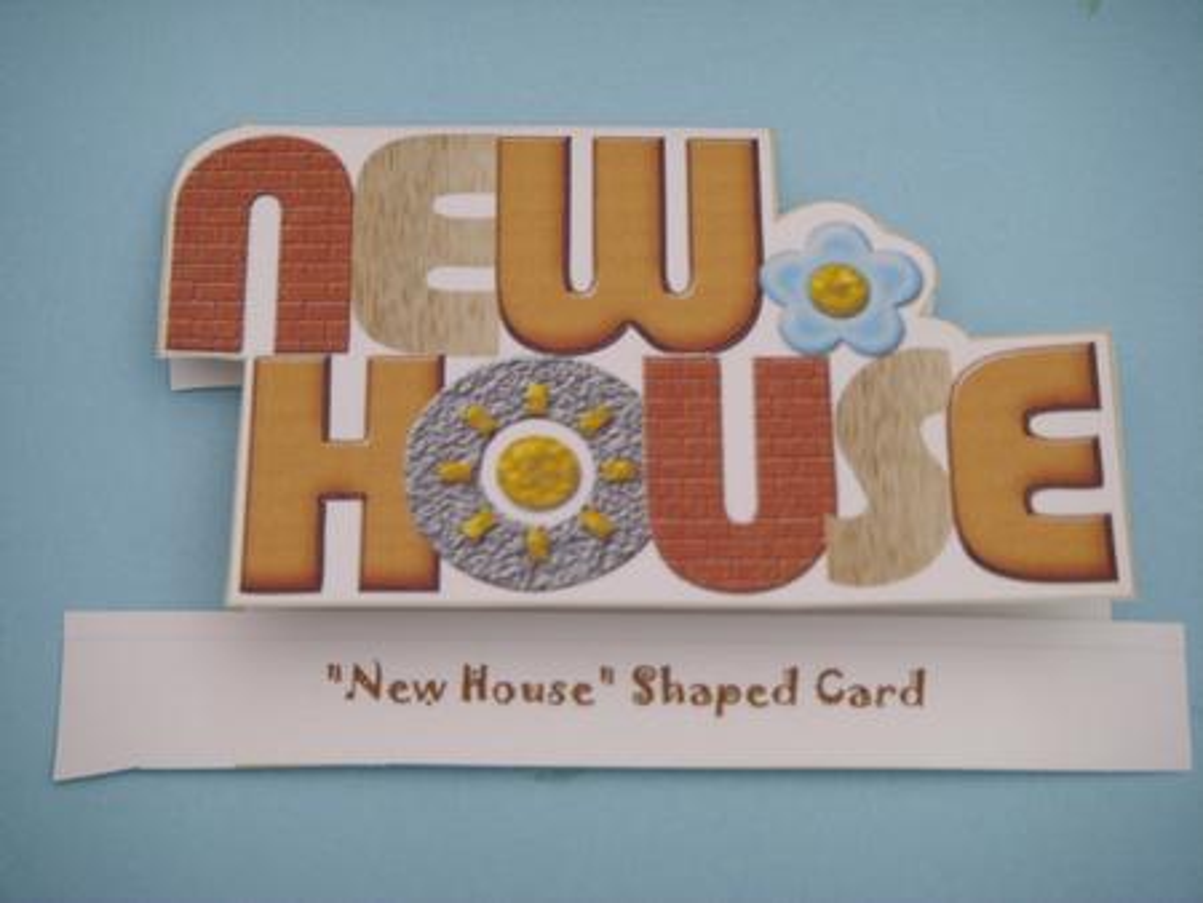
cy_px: 452
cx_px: 602
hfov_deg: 31.2
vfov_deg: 23.7
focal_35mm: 62
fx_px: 2156
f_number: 4.2
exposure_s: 1/60
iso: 50
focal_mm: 13.01
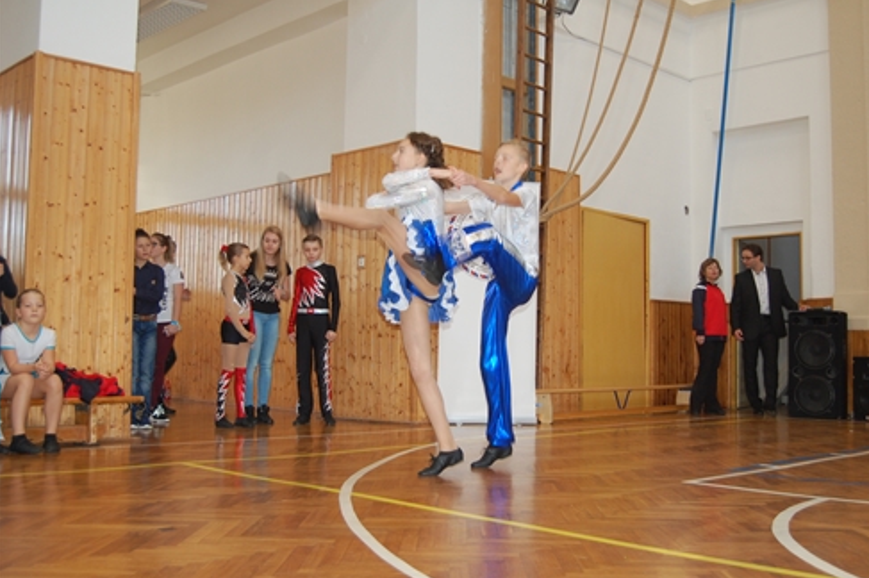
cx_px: 443
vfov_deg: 33.4
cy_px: 289
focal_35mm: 40
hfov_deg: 48.5
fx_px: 965
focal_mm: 26
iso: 400
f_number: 4
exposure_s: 1/60
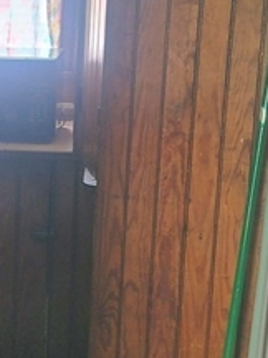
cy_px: 98
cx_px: -10
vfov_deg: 21.9
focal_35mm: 89
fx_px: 919
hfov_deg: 16.2
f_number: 1.8
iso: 160
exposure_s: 1/40
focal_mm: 7
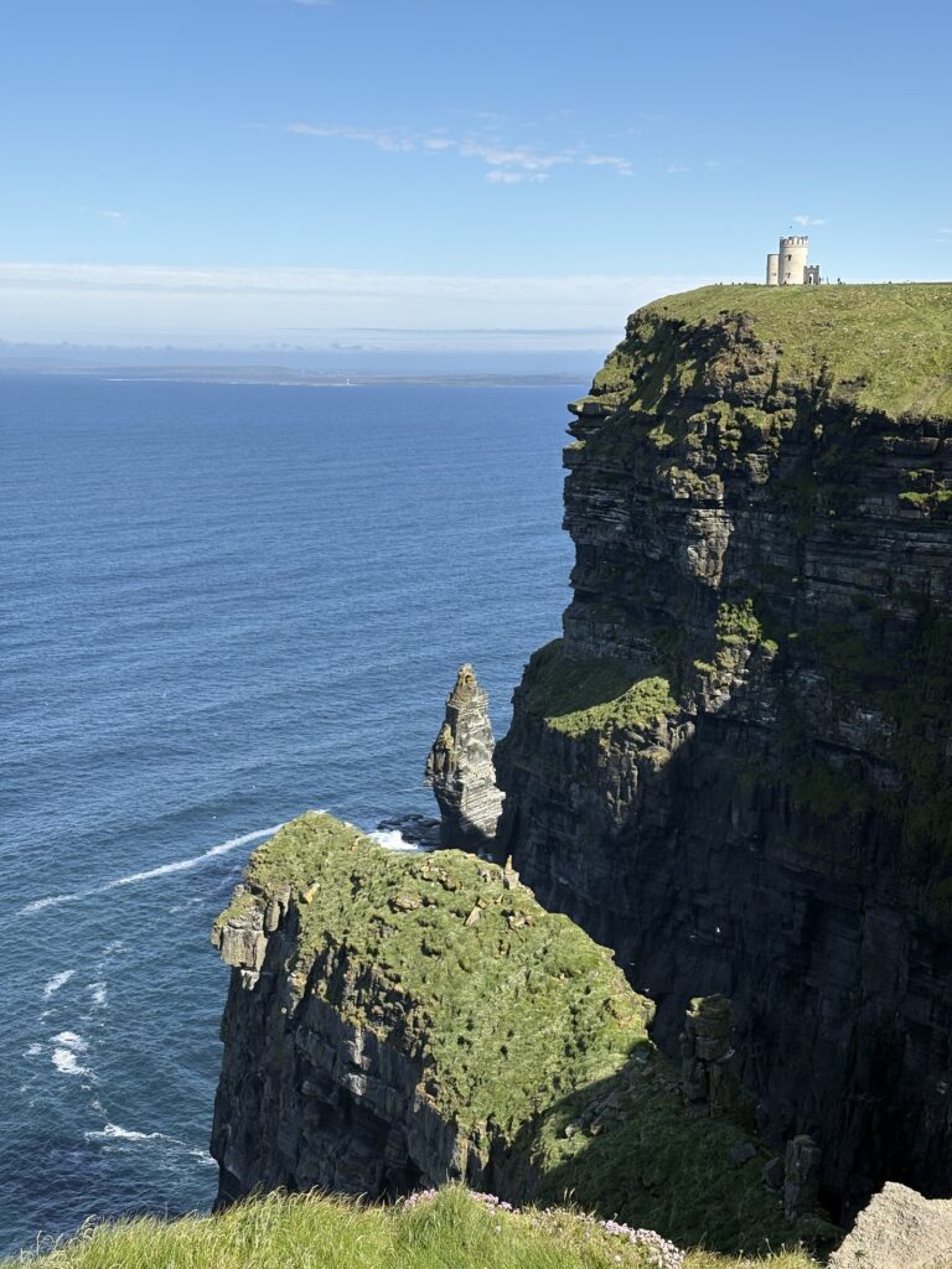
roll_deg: +0.0
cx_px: 476
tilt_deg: -8.2
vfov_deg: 36.8
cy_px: 634
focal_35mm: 52
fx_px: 1907
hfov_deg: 28.0
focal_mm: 5.96
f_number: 1.6
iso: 32
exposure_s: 1/2994
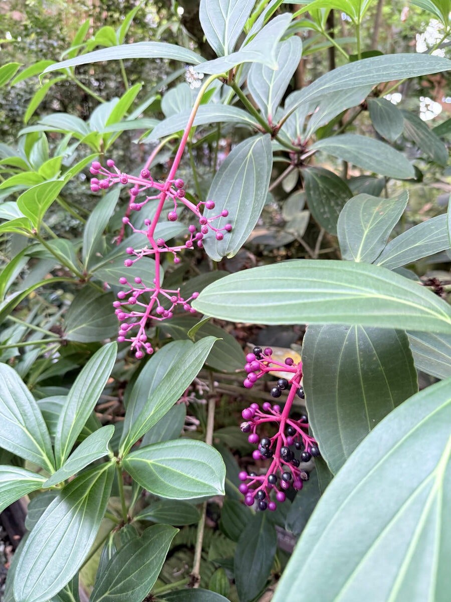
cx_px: 226
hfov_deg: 56.8
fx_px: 417
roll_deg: -3.1
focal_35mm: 24
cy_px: 301
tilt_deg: -17.1
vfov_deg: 71.6
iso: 200
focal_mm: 6.76
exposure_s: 1/62
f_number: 1.78
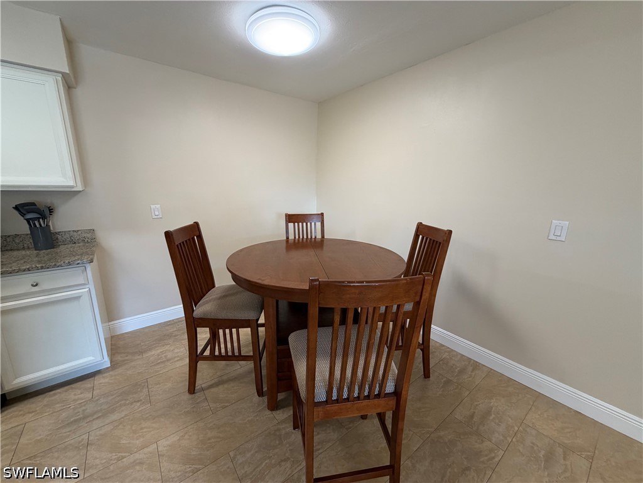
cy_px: 242
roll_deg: -0.8
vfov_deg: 85.7
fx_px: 260
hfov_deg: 102.1
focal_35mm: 14
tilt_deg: -11.7
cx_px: 322
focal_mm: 2.22
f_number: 2.2
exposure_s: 1/120
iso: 250
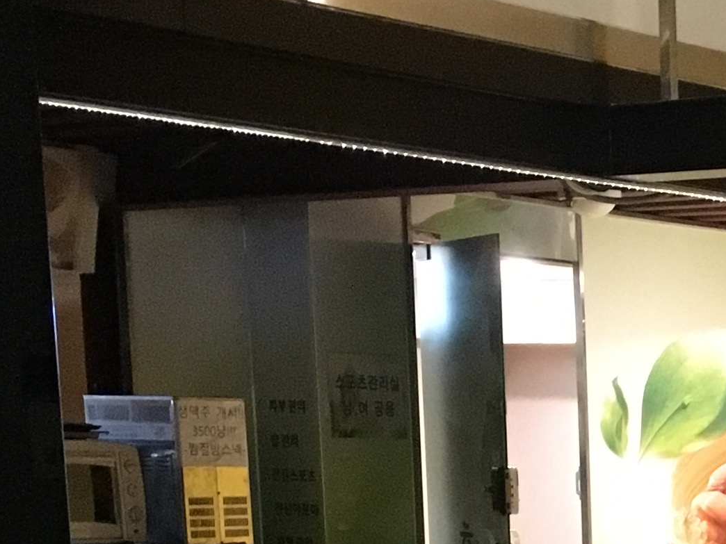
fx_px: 2349
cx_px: 1099
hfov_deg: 16.0
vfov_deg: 12.2
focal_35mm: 112
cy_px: 946
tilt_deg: -9.4
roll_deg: -1.3
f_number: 2.2
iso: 250
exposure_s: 1/15
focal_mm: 4.15
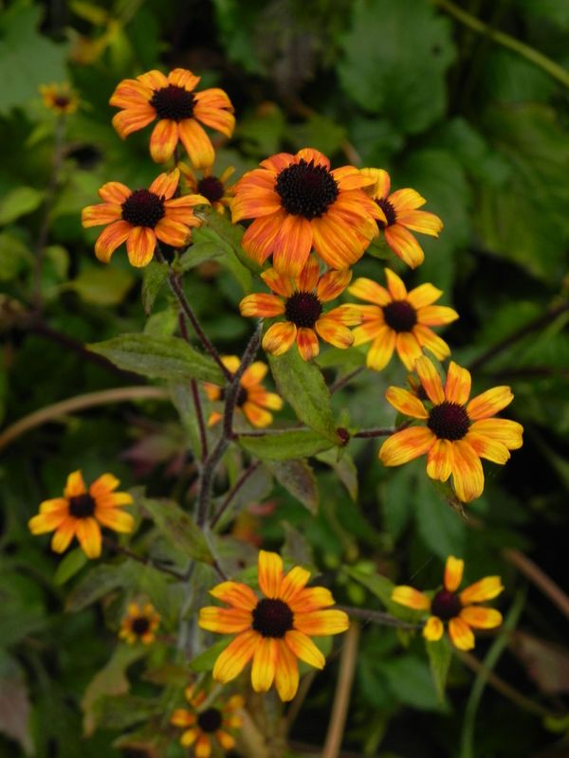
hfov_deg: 15.6
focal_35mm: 95
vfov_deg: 20.7
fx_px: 2082
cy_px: 379
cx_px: 284
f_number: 4.5
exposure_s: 1/40
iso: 160
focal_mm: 16.9
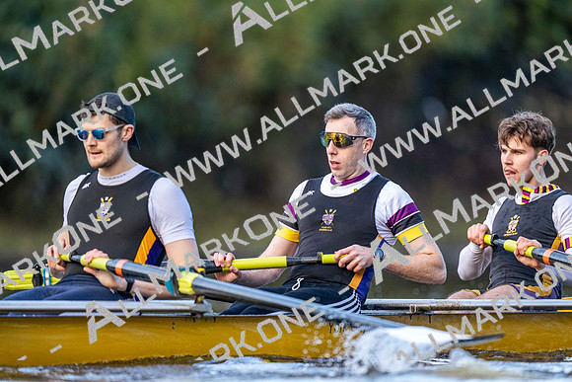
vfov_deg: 2.3
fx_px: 9535
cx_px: 286
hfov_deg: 3.4
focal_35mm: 600
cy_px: 191
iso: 3600
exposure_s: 1/2500
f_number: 4
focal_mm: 600
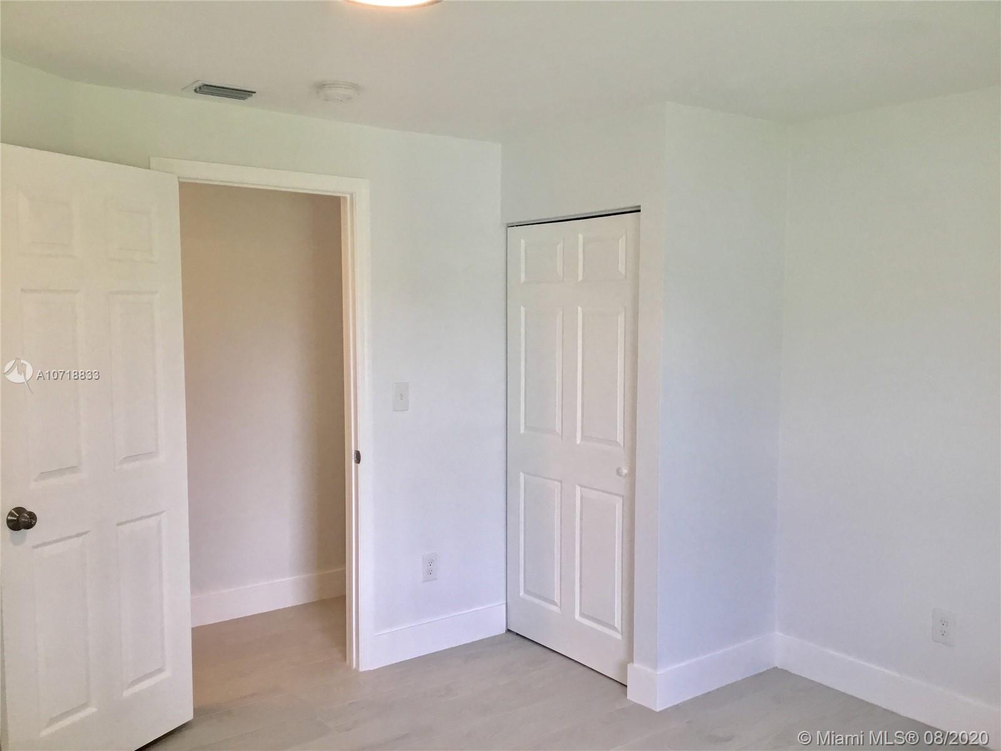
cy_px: 376
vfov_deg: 45.4
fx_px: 896
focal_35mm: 31
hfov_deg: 58.4
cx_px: 500
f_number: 2.4
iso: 25
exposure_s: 1/40
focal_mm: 3.3
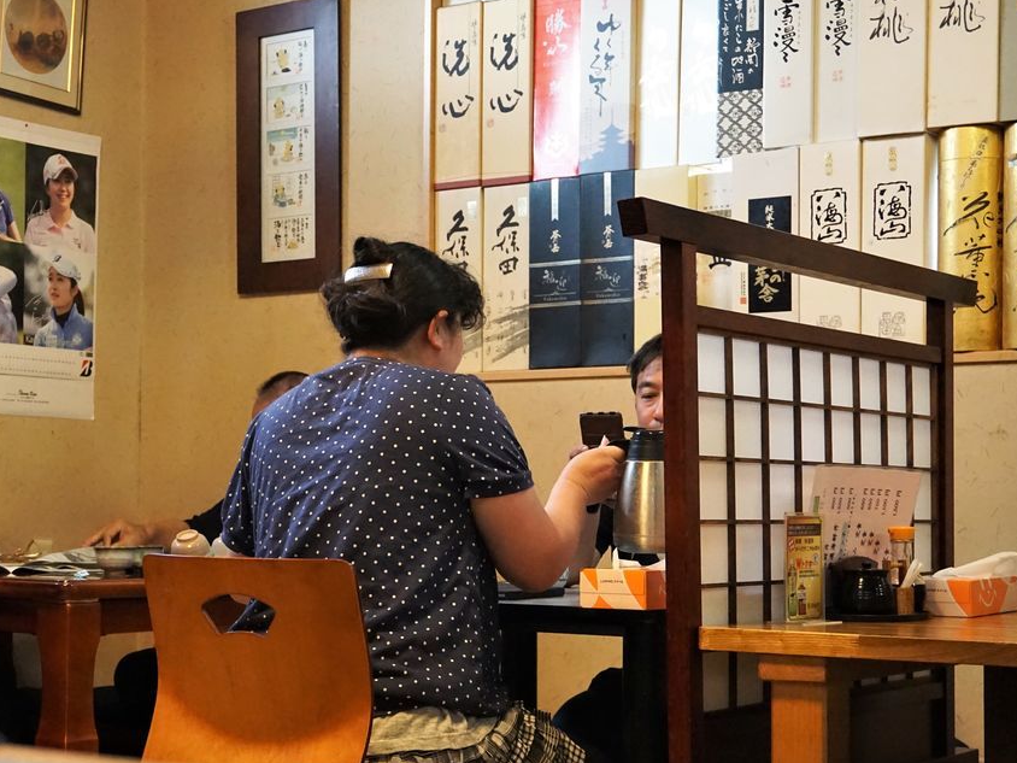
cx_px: 331
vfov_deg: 21.7
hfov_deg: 28.5
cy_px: 459
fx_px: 1989
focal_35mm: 68
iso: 3200
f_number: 5
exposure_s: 1/50
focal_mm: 33
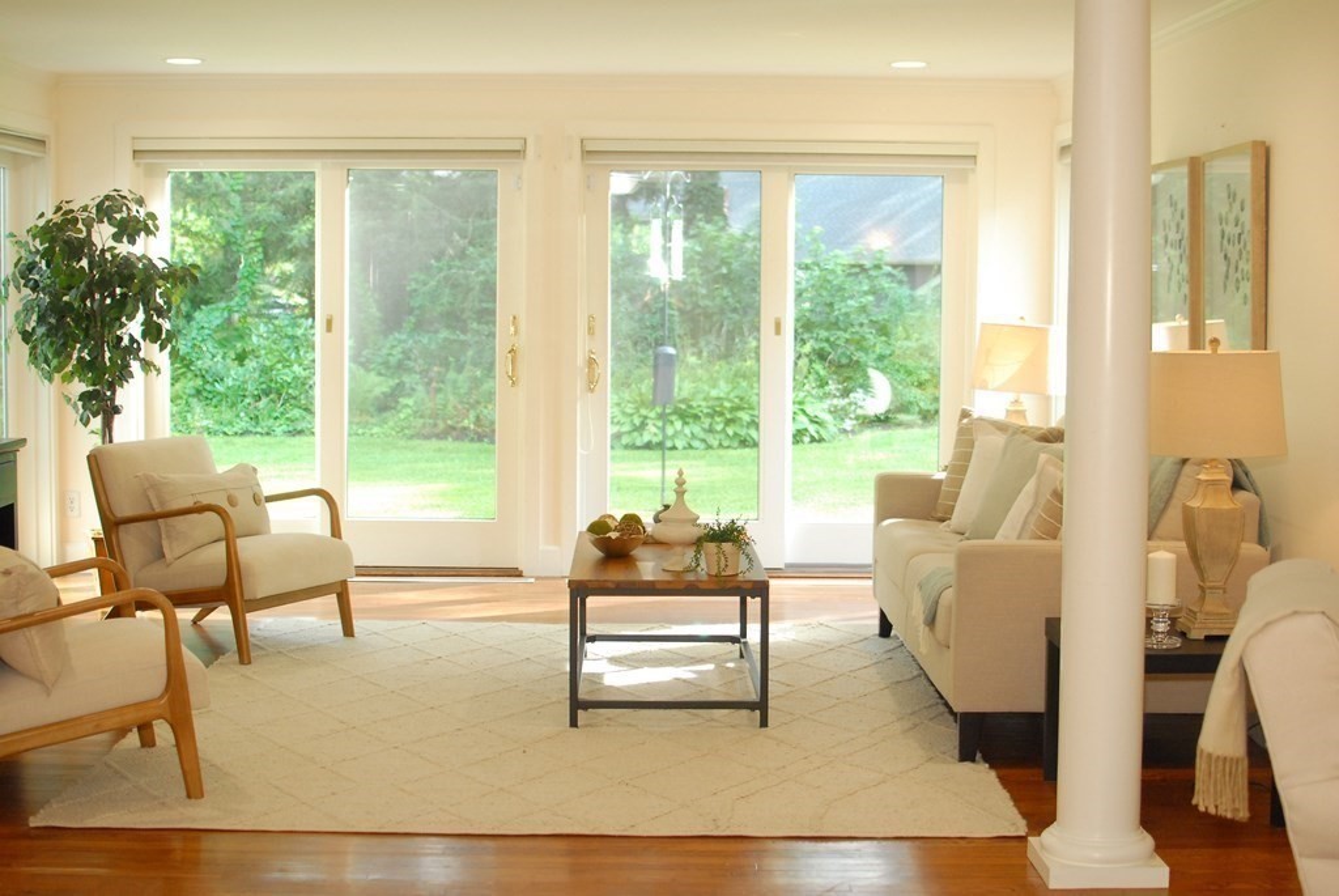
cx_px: 670
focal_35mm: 52
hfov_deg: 37.8
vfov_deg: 25.8
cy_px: 448
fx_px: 1955
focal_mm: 35
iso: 640
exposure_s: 1/125
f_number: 2.8
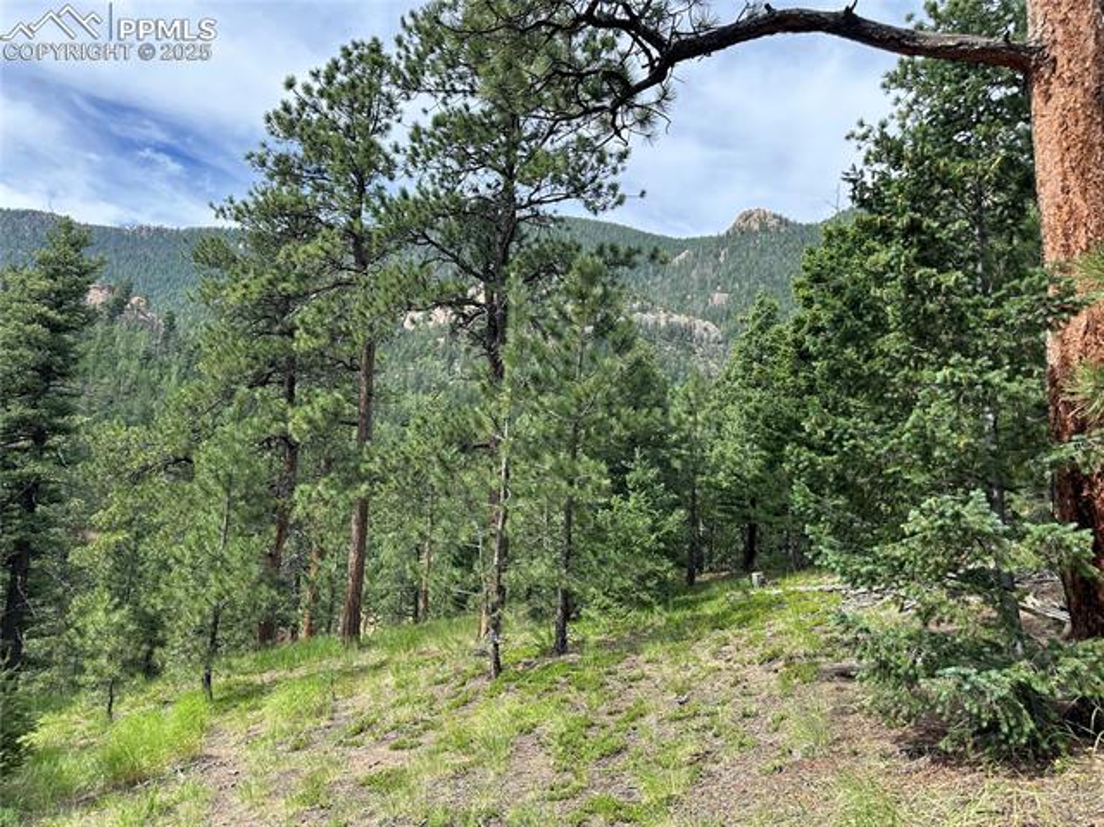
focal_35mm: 24
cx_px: 552
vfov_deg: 56.8
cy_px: 414
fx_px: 765
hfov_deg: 71.6
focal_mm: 6.86
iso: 80
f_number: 1.78
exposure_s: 1/1357
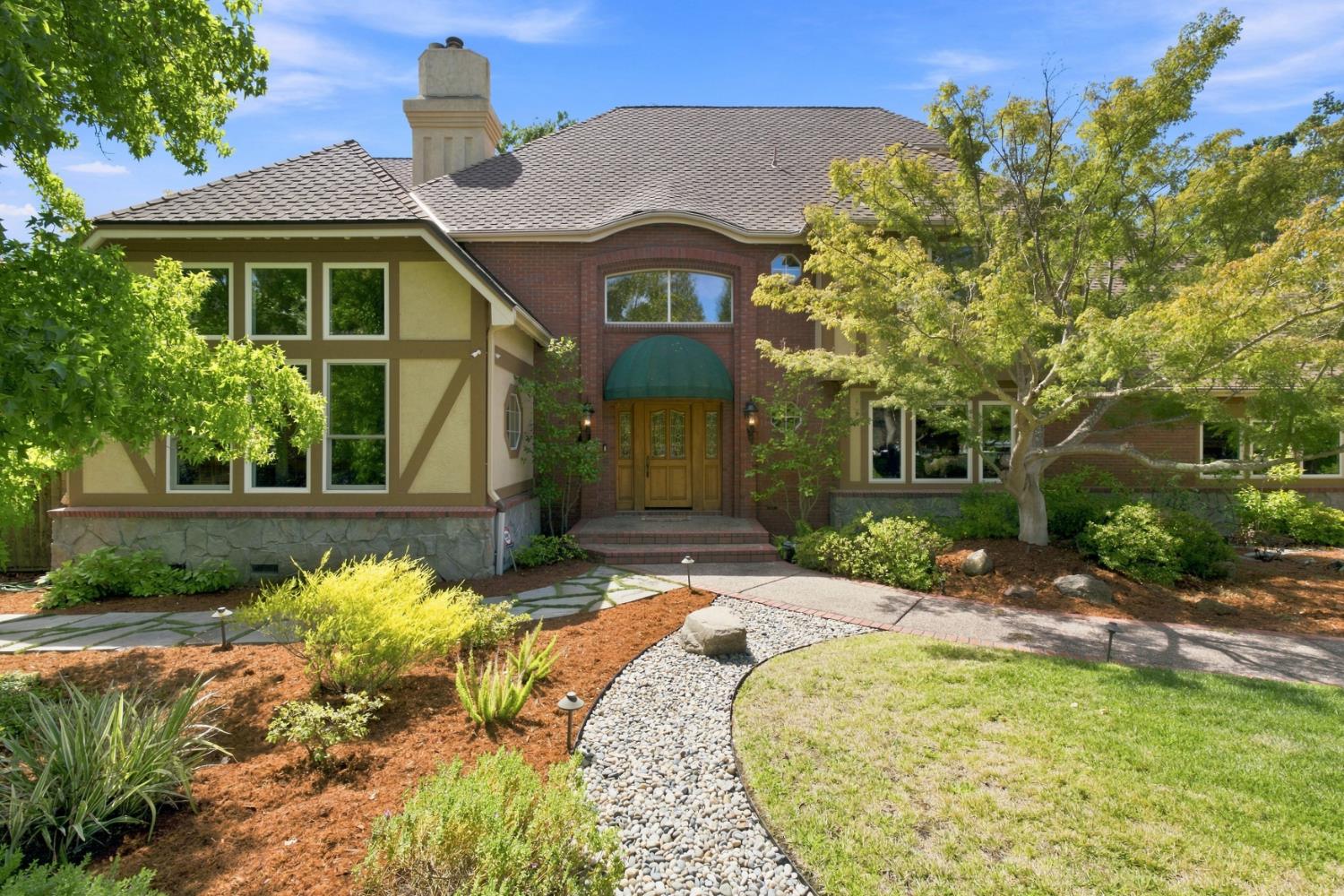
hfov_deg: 96.7
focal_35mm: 16
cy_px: 448
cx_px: 672
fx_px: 597
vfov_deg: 73.7
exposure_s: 1/200
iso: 320
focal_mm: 16
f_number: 11
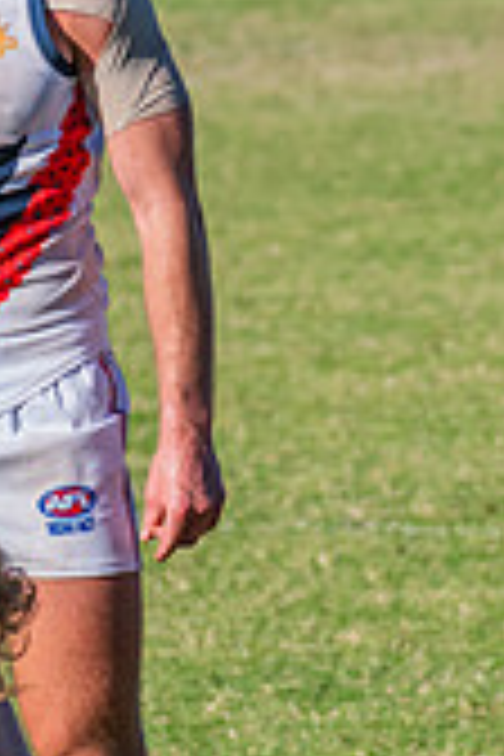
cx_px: 259
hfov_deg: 1.3
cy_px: 598
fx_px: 21901
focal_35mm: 1043
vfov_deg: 2.0
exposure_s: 1/1600
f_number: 9
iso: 800
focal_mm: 240
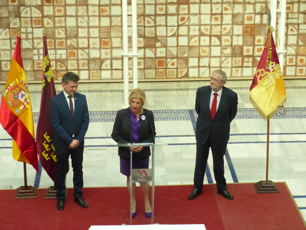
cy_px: 115
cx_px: 153
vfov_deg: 14.5
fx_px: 902
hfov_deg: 19.3
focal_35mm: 102
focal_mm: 18.3
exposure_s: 1/2000
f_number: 2.8
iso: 800
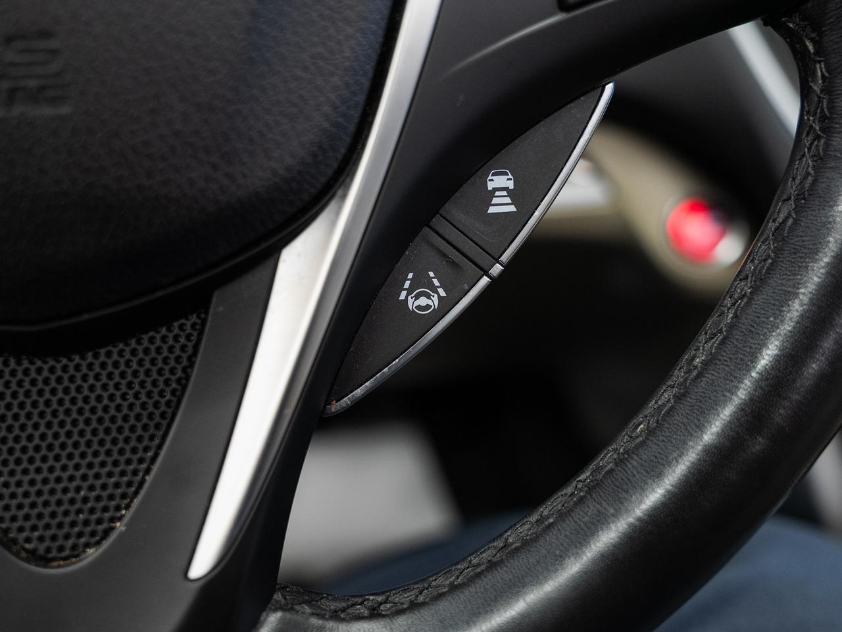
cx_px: 421
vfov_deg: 43.3
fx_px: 795
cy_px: 316
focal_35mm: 33
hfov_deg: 55.8
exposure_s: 1/50
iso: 640
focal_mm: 30.2
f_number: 3.5
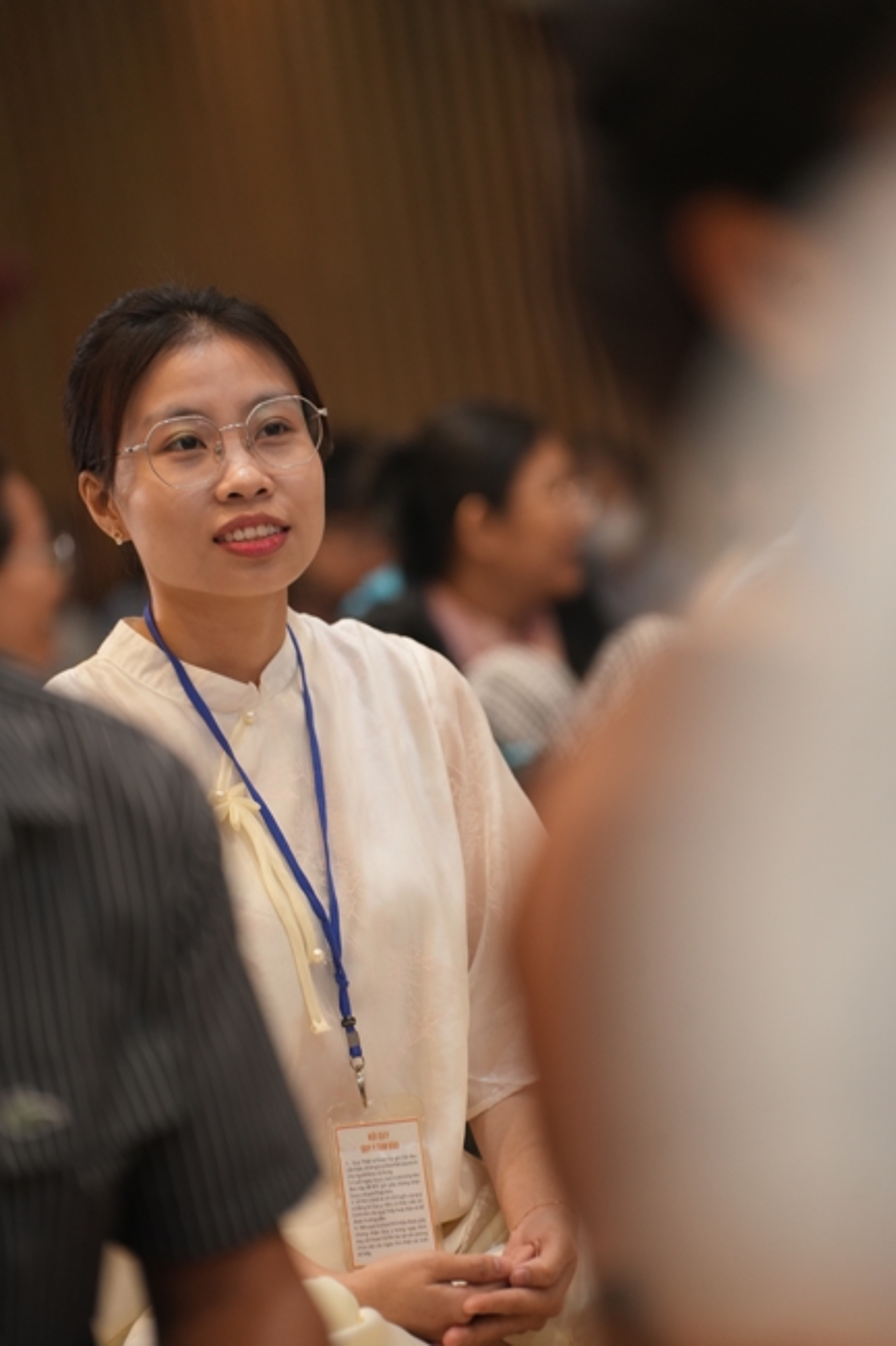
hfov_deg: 9.1
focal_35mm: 150
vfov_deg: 13.7
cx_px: 448
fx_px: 5603
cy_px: 673
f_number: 2.8
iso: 1250
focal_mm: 150
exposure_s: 1/125
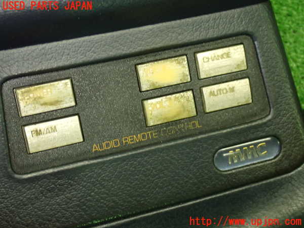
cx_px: 152
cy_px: 114
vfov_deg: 25.2
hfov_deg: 33.2
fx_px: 509
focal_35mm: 58
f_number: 3.5
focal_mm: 10.35
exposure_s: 1/60
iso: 640
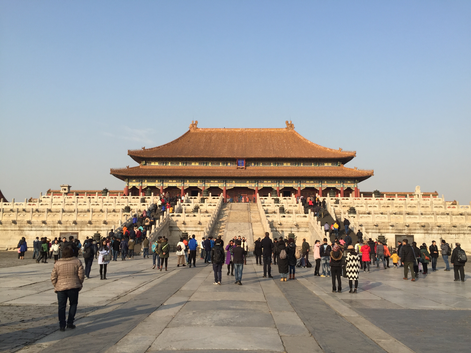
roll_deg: -0.1
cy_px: 176
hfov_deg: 61.7
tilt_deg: +8.7
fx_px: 395
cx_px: 236
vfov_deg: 48.2
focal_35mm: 29
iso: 32
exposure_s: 1/1364
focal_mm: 4.15
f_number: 2.2
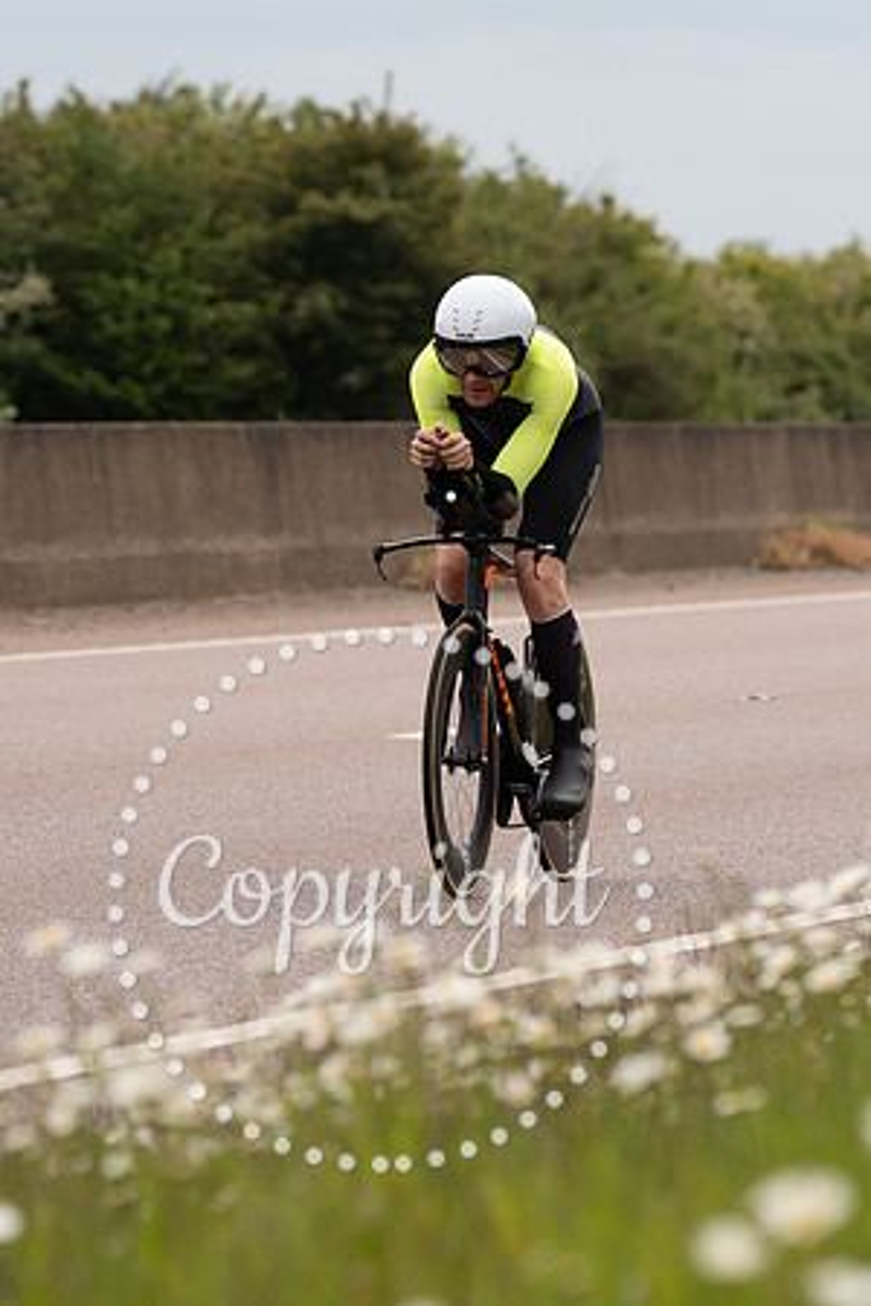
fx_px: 10448
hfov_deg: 4.8
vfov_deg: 7.2
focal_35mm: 288
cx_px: 516
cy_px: 456
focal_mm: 144
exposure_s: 1/800
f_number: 4
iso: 125
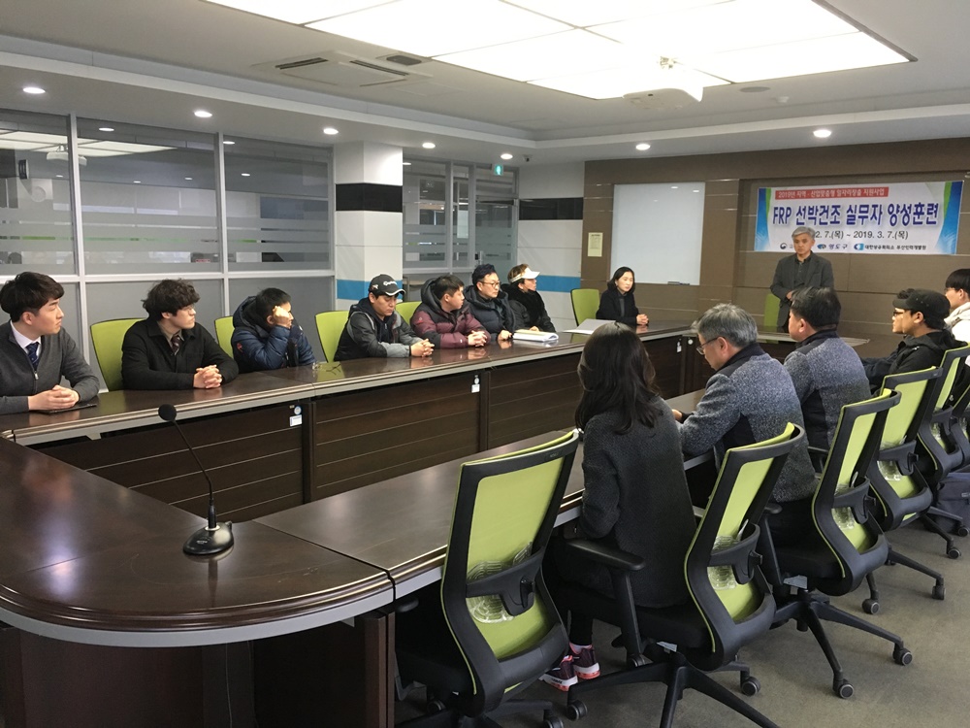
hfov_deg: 61.7
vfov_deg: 48.2
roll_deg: -0.5
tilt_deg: -4.4
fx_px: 813
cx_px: 485
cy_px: 364
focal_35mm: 29
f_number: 2.2
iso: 160
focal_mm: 4.15
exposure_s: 1/30
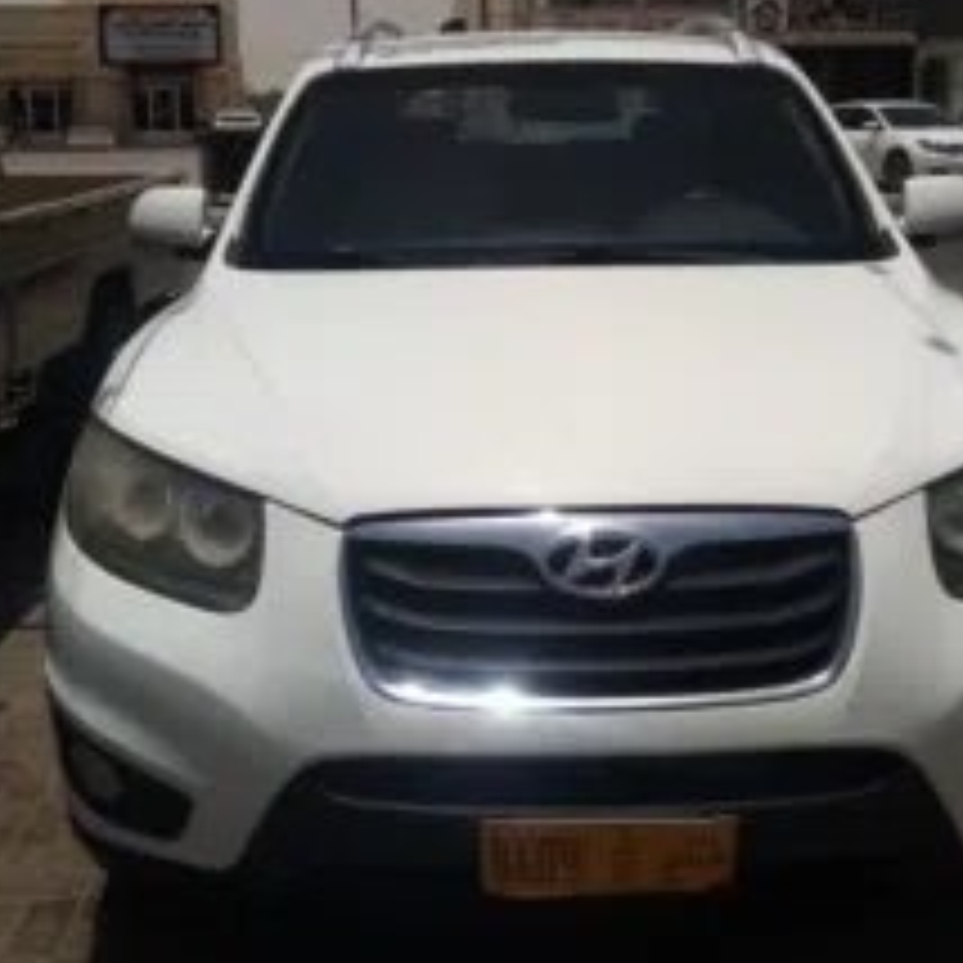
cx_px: 531
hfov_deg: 39.1
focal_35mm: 43
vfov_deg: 38.7
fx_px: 1353
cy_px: 324
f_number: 1.8
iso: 111
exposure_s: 1/6098
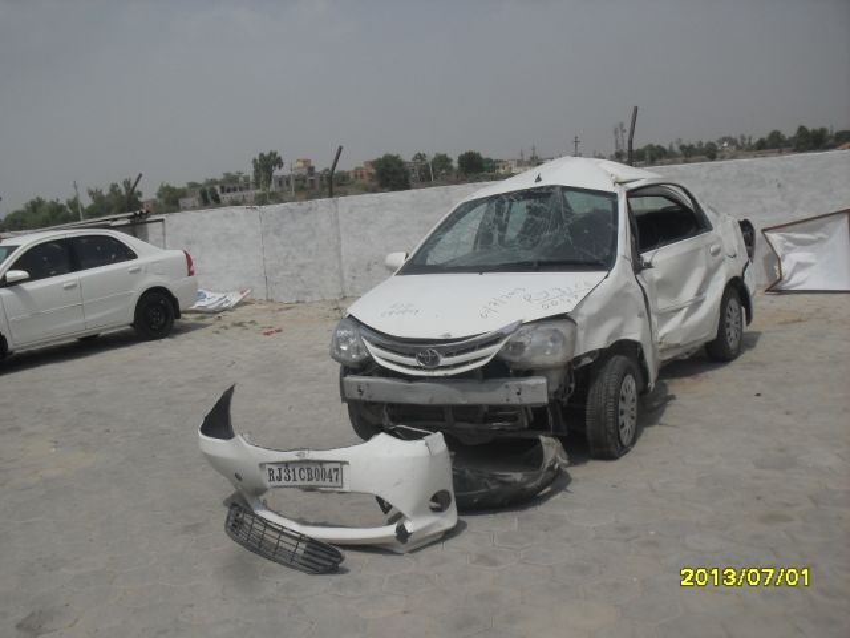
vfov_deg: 37.7
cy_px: 319
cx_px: 425
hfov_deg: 49.0
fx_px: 933
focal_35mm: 38
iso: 80
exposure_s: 1/500
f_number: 8.3
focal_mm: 6.3
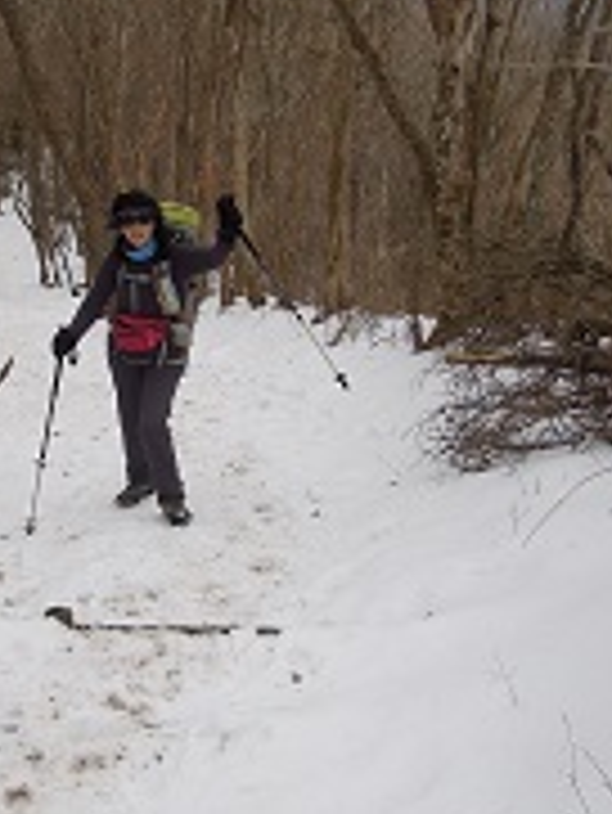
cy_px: 333
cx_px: 184
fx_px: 1248
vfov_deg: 36.0
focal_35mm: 53
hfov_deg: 27.3
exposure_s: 1/1250
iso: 160
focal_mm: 4.3
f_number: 2.8
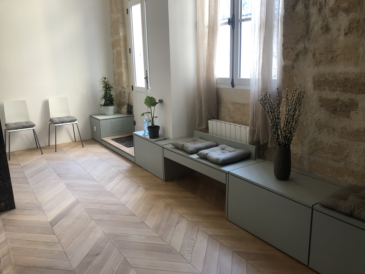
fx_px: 295
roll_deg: +0.9
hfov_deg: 63.4
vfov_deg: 49.7
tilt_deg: -12.9
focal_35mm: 28
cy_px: 137
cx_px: 182
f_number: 1.8
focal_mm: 3.99
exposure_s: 1/33
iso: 40
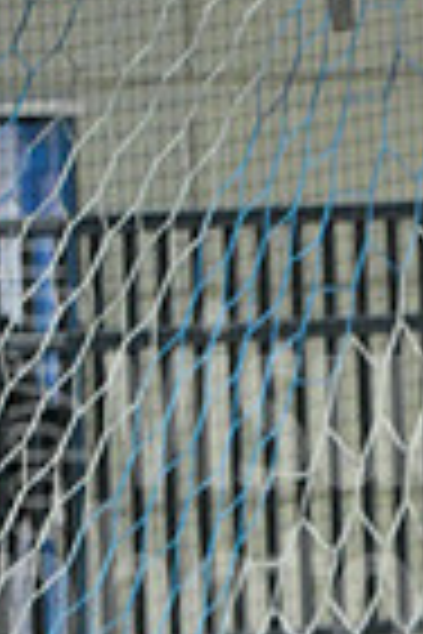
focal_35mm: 646
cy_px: 553
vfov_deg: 3.2
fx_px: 11378
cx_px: 644
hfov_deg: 2.1
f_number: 2.8
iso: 9000
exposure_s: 1/800
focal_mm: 135
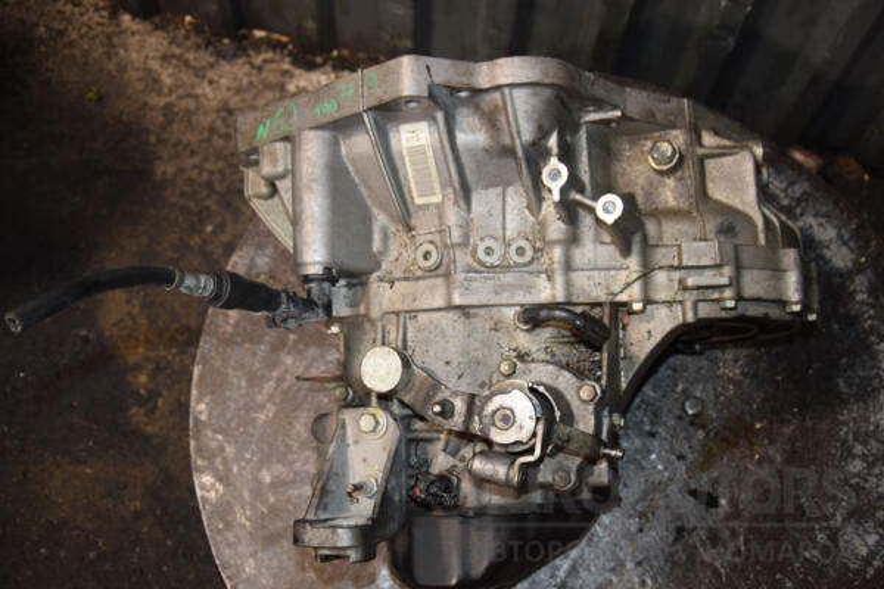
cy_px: 294
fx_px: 921
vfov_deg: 35.5
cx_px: 442
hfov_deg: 51.3
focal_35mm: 38
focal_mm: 25
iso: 800
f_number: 5
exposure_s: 1/60
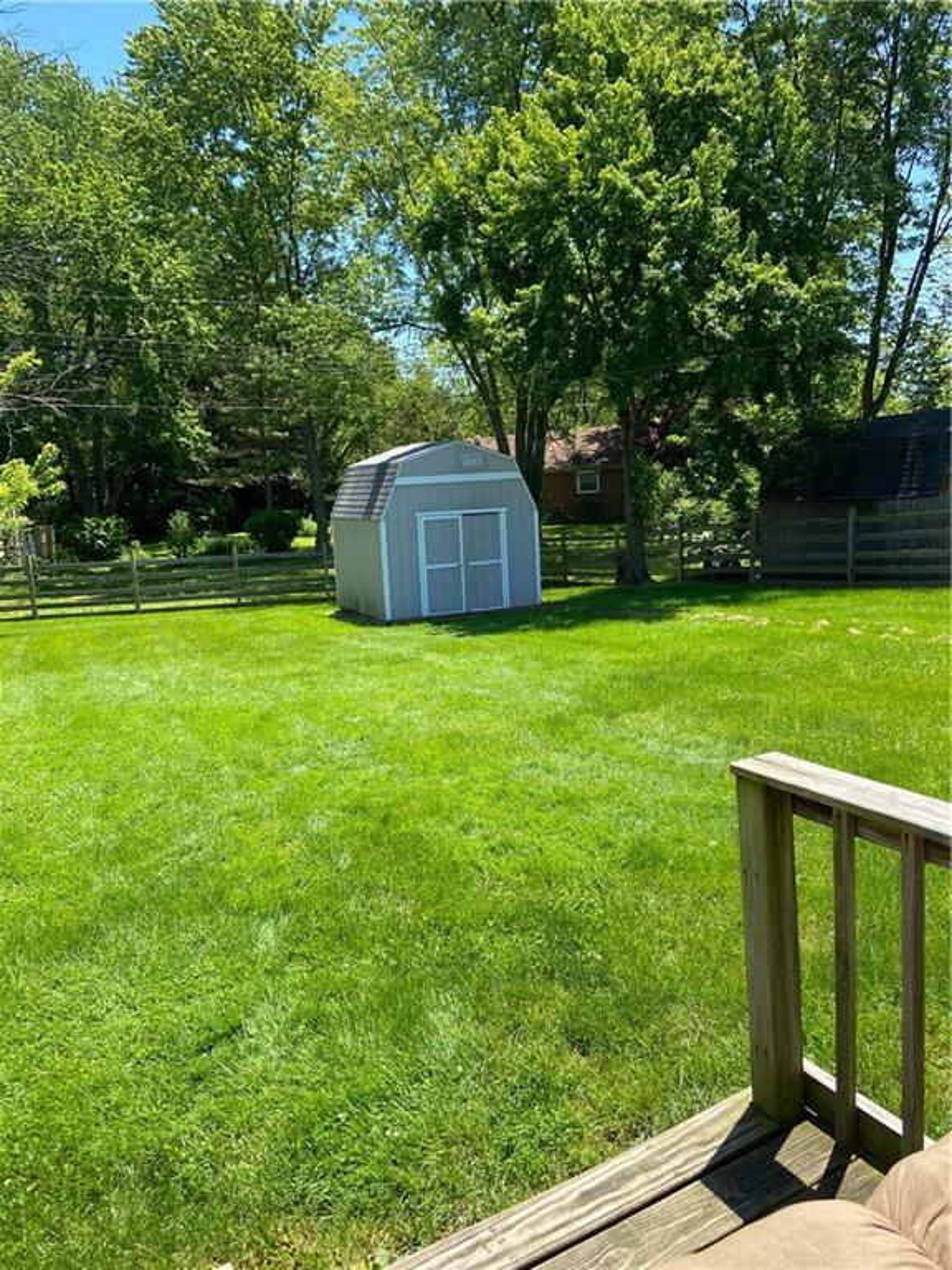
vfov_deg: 67.3
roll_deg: +2.8
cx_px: 476
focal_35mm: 26
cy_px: 635
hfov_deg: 53.1
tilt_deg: -8.6
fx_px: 953
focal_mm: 4.25
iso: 32
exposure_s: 1/1007
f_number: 1.8
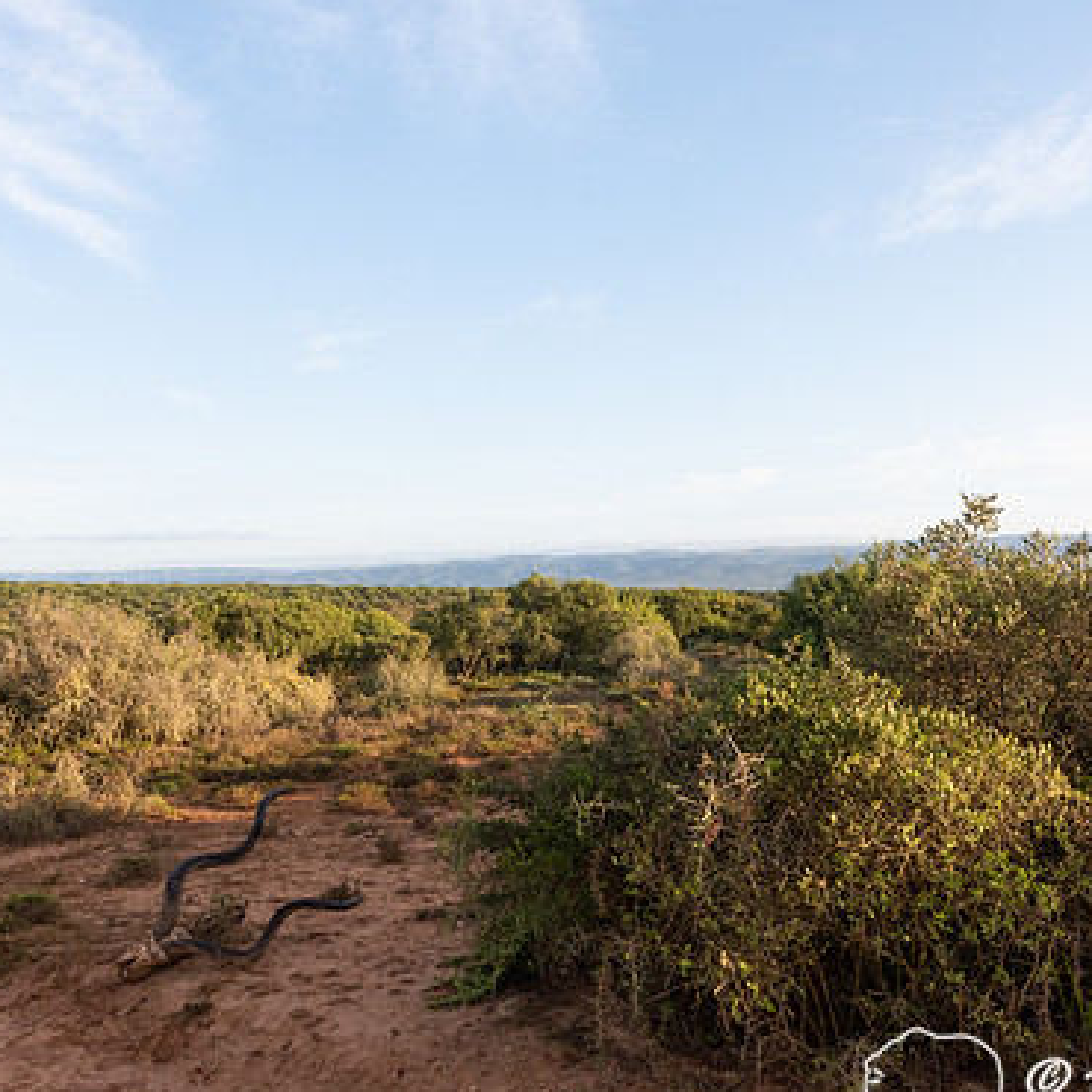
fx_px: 1142
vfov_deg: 51.1
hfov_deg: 51.0
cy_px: 568
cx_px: 605
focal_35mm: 32
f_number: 11
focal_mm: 24
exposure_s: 1/400
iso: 800
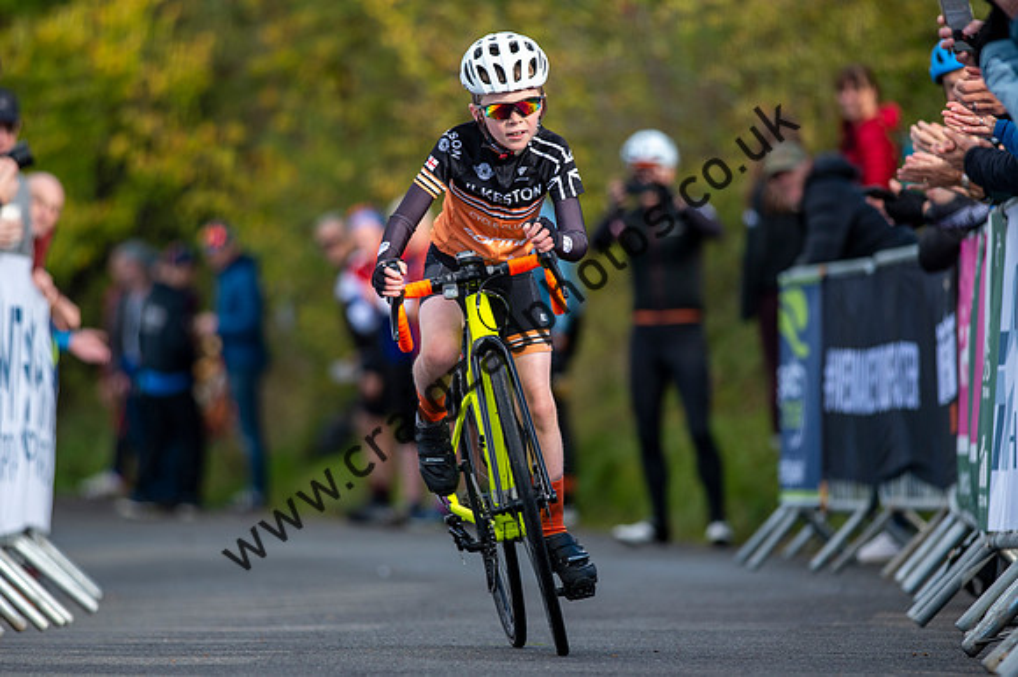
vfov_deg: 3.8
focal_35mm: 360
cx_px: 527
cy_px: 321
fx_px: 10178
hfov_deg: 5.7
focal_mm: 300
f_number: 4.5
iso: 500
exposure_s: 1/1250
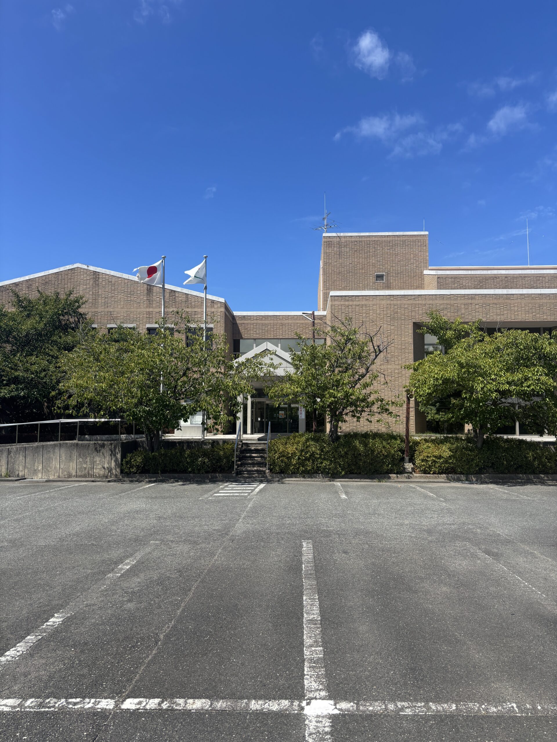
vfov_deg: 67.3
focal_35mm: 26
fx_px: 558
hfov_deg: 53.1
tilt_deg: +3.6
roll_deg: -0.8
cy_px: 371
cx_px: 278
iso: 50
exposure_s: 1/2639
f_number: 1.6
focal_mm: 5.96
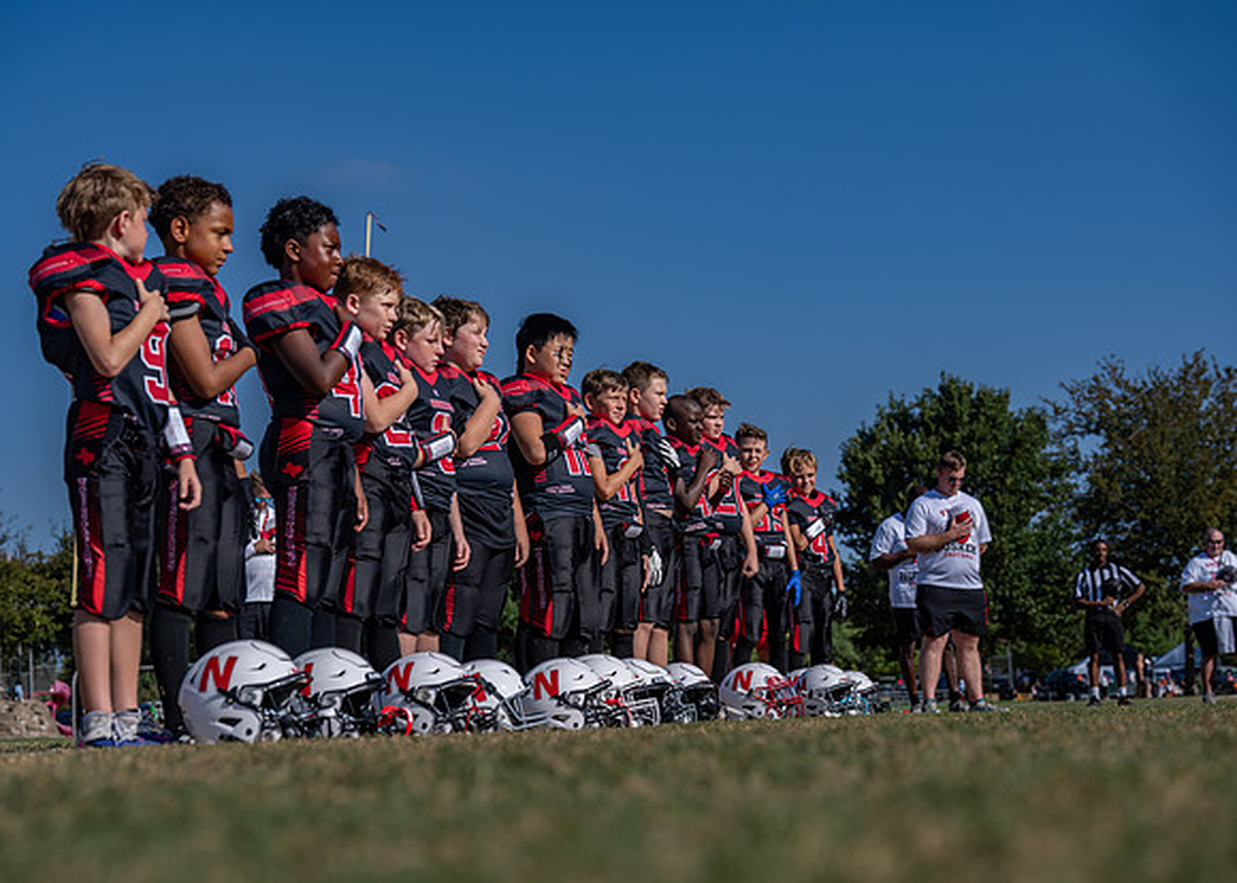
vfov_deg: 18.7
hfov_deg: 26.0
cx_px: 584
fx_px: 2678
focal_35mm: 76
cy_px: 442
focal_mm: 70
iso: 100
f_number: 5
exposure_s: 1/1250
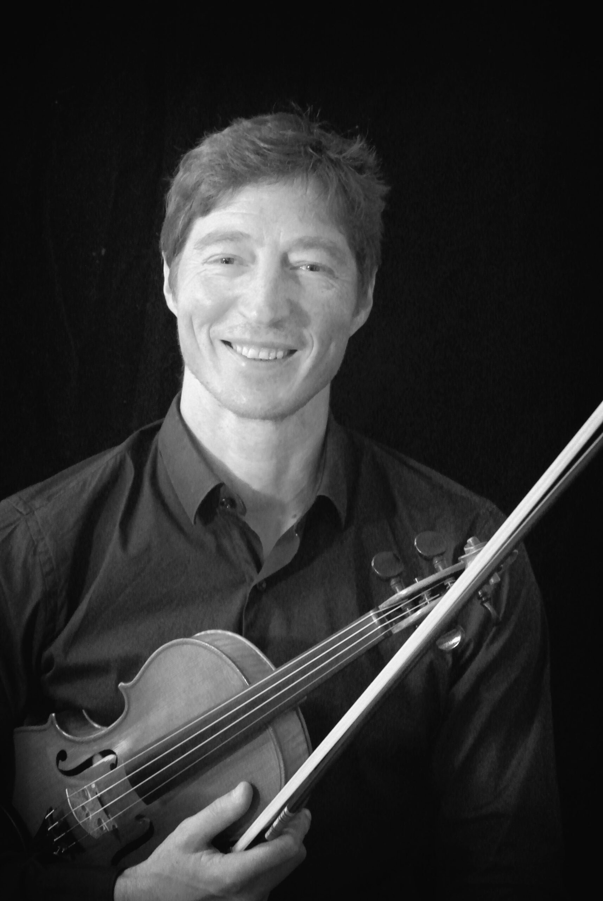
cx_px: 302
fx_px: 2029
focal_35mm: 81
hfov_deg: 16.9
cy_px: 450
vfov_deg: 25.0
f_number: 3.8
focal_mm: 30
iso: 6400
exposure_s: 1/80
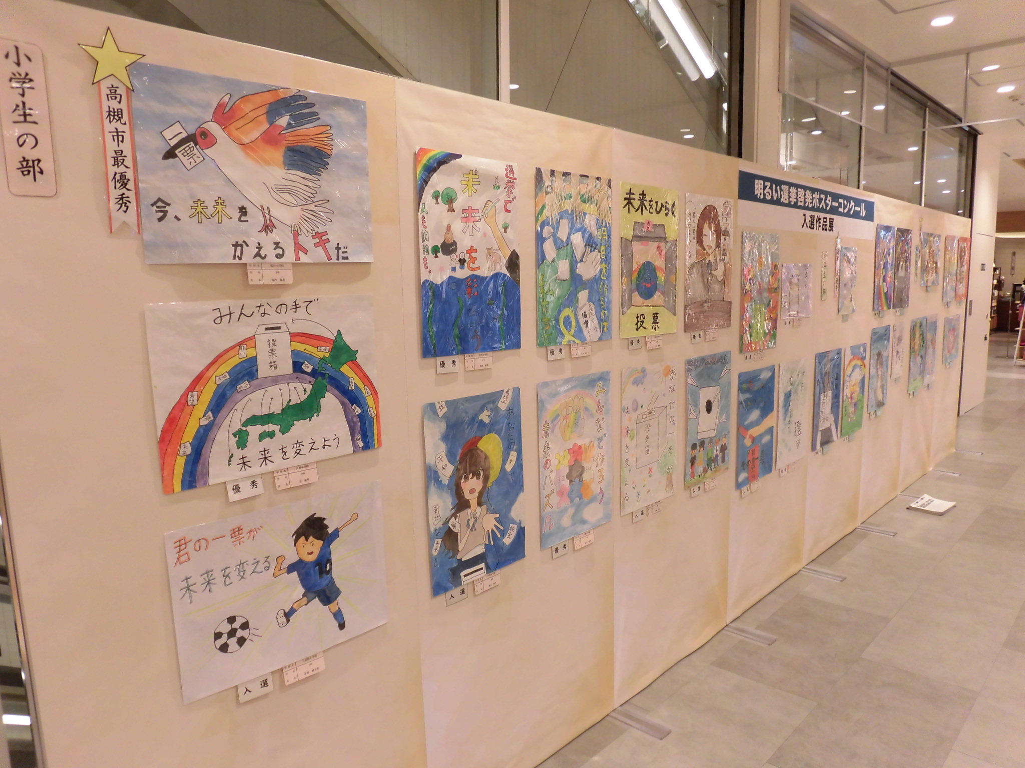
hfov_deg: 71.6
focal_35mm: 24
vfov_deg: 56.8
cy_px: 384
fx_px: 711
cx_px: 512
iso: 160
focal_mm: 4.3
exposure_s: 1/60
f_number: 3.1
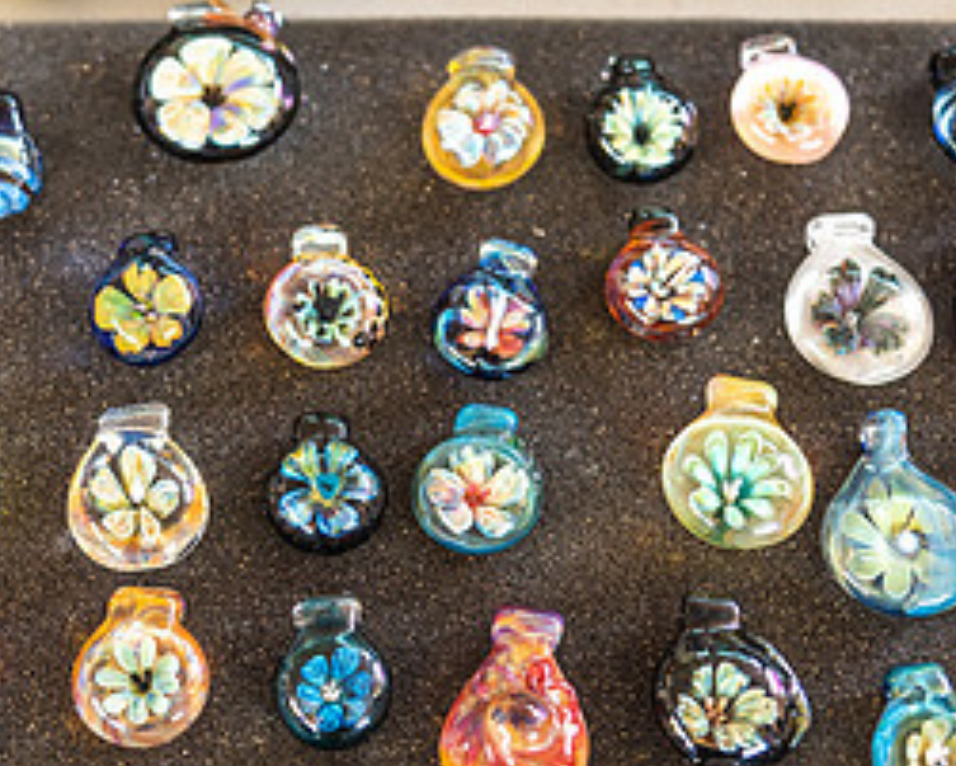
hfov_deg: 24.8
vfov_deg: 20.1
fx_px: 2151
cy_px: 494
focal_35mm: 76
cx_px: 267
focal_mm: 35
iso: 320
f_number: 2.8
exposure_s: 1/125
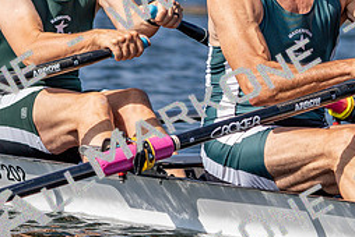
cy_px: 34
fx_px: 4502
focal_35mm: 456
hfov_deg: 4.5
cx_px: 280
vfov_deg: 3.0
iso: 200
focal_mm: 200
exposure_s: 1/2000
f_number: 5.6
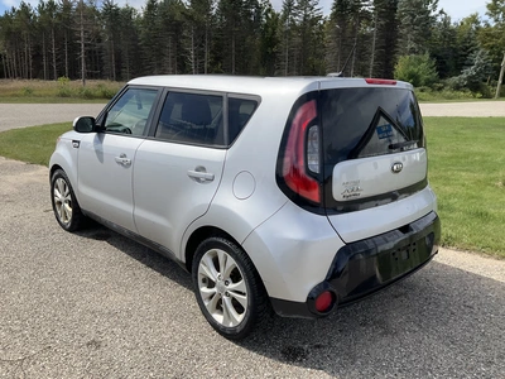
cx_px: 252
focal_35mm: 29
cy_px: 190
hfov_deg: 61.7
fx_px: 423
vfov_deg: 48.2
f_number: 1.8
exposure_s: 1/2058
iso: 25
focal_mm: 3
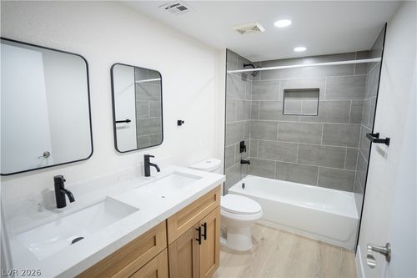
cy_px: 139
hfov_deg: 93.3
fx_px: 197
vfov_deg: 70.4
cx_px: 208
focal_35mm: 17
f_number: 2.8
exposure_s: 1/200
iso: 1250
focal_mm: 17
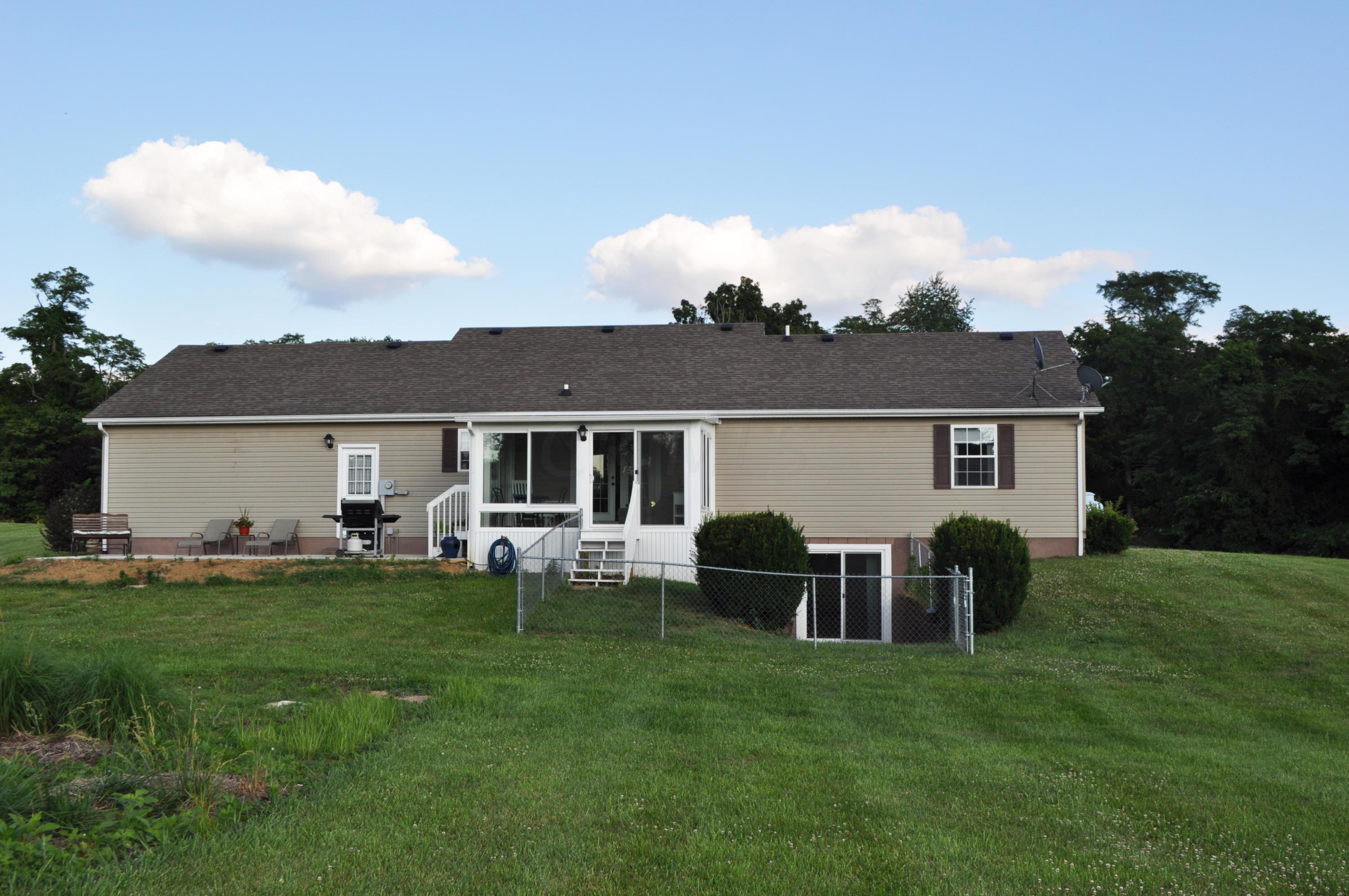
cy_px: 448
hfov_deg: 53.2
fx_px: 1347
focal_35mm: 36
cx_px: 674
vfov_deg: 36.8
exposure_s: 1/200
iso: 200
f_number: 10
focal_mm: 24
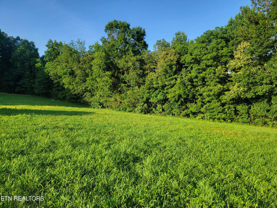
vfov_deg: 56.8
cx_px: 138
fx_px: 192
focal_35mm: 24
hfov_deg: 71.6
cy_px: 104
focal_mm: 6.7
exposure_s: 1/405
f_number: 1.8
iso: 16
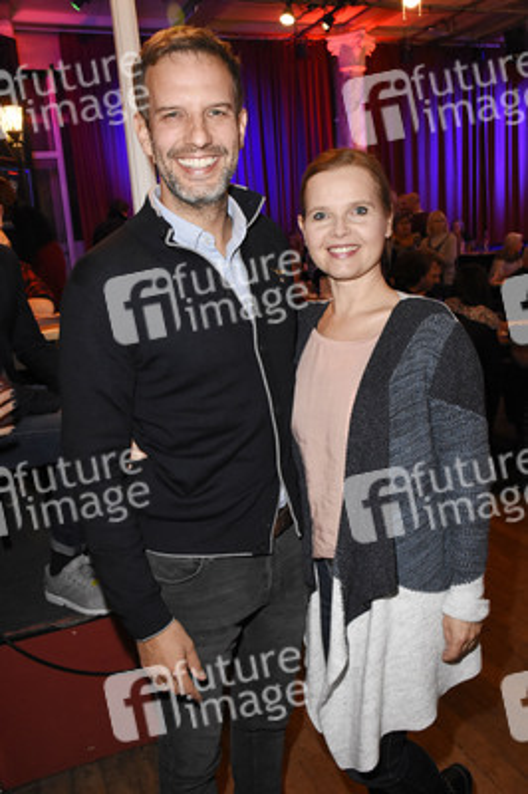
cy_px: 397
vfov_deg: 57.3
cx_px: 264
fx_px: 727
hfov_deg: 39.9
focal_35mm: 33
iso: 3200
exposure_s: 1/60
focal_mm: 22
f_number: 6.3
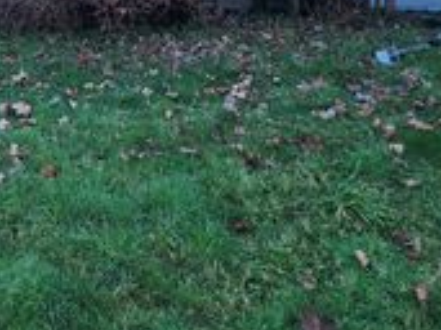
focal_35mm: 38
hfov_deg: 43.4
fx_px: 484
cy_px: -81
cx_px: 21
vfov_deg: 30.8
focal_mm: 2.2
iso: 50
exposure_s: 1/296
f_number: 2.2
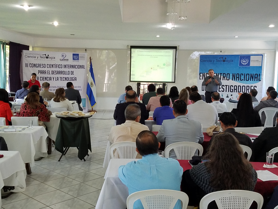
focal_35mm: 26
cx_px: 139
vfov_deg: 53.1
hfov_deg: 67.3
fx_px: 209
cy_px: 104
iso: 160
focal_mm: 4.2
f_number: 1.7
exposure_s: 1/30
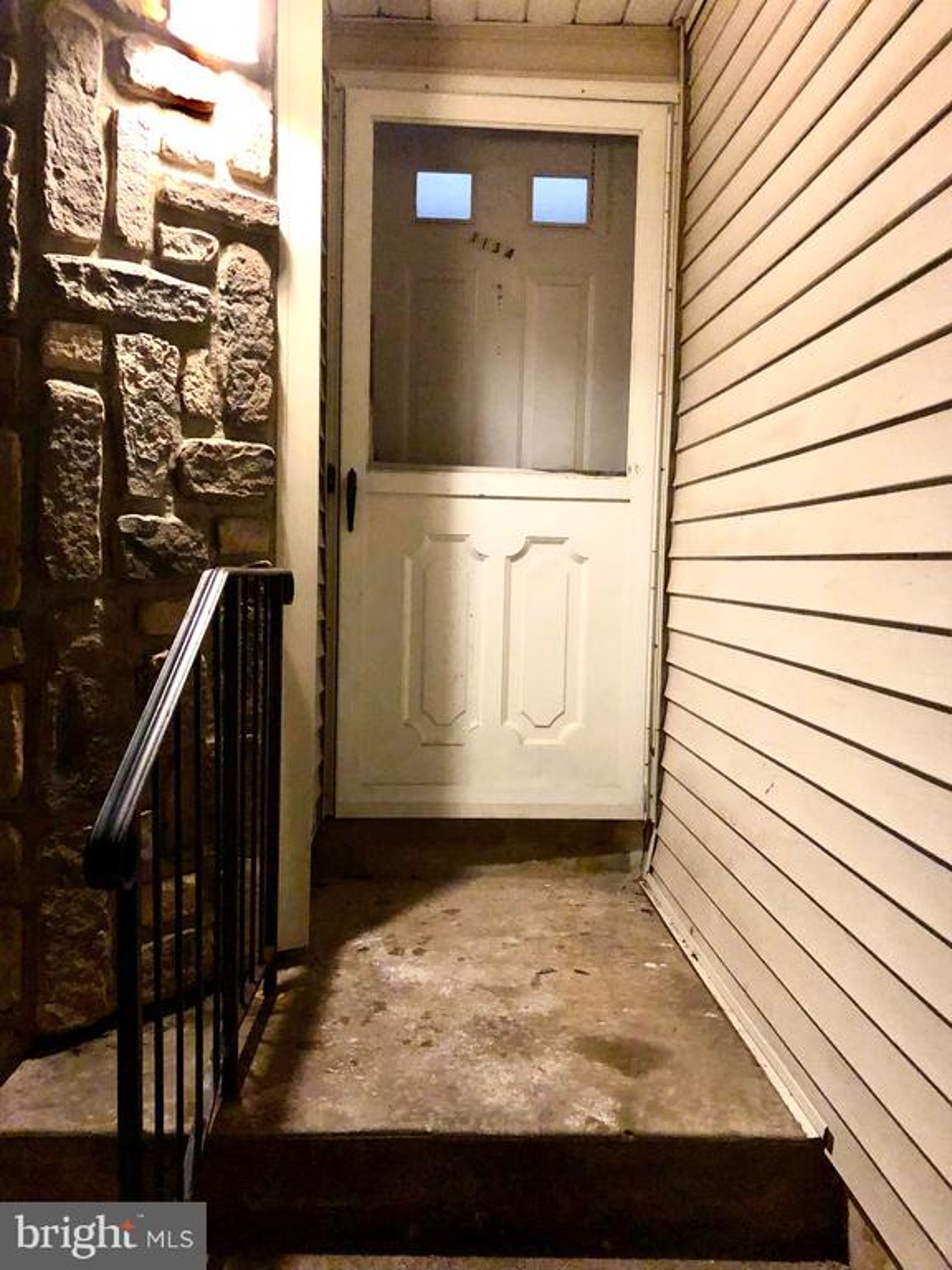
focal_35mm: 28
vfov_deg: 63.4
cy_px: 635
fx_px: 1027
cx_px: 476
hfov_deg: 49.7
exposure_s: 1/4
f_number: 1.8
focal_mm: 4
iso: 125
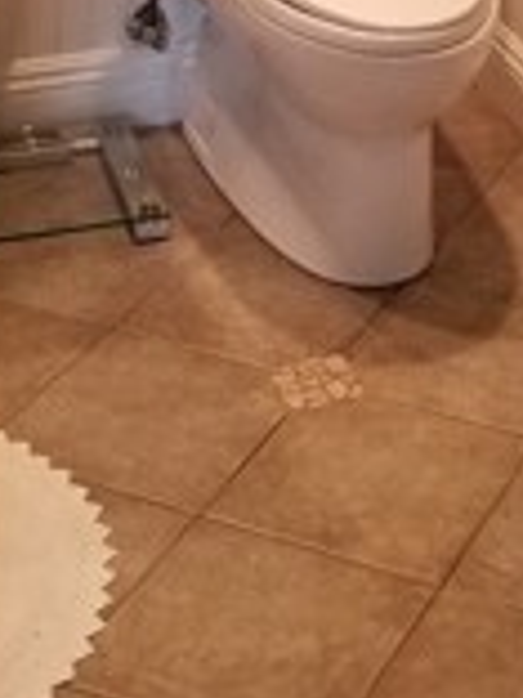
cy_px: -519
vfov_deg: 15.9
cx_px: 434
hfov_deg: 13.7
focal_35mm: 107
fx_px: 2155
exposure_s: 1/30
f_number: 1.7
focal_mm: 4.25
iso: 160
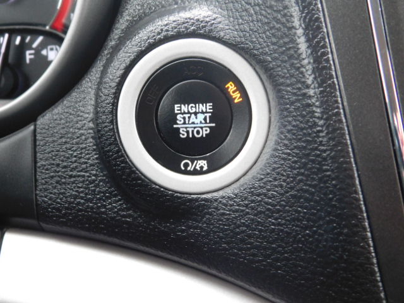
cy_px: 152
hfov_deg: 29.4
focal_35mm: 66
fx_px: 770
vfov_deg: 22.3
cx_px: 202
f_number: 4.2
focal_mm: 11.7
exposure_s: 1/15
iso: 400
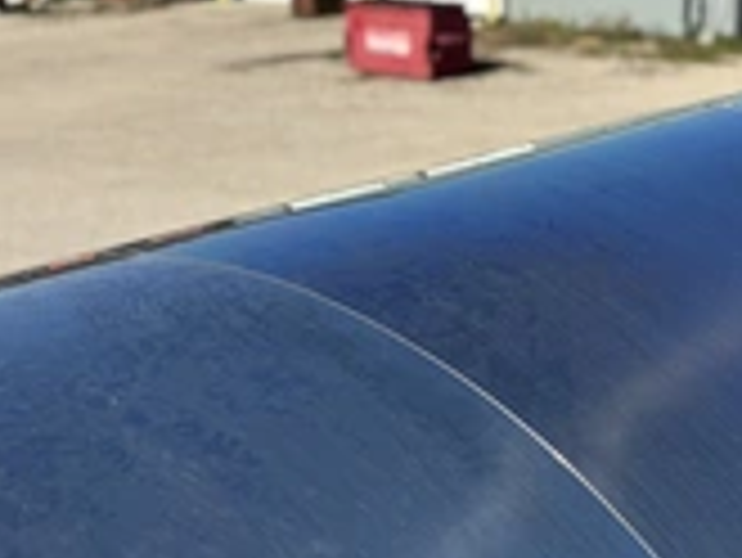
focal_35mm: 63
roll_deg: -1.1
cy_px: 225
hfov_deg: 29.6
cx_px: 643
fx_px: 1351
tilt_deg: -14.5
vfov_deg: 23.3
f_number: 1.6
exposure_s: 1/3788
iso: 50
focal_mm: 5.96
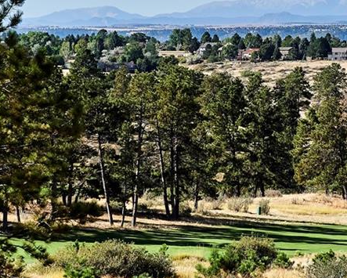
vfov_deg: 6.5
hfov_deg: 8.1
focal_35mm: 237
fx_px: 2436
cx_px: 310
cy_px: 16
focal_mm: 70
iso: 400
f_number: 10
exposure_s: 1/1600
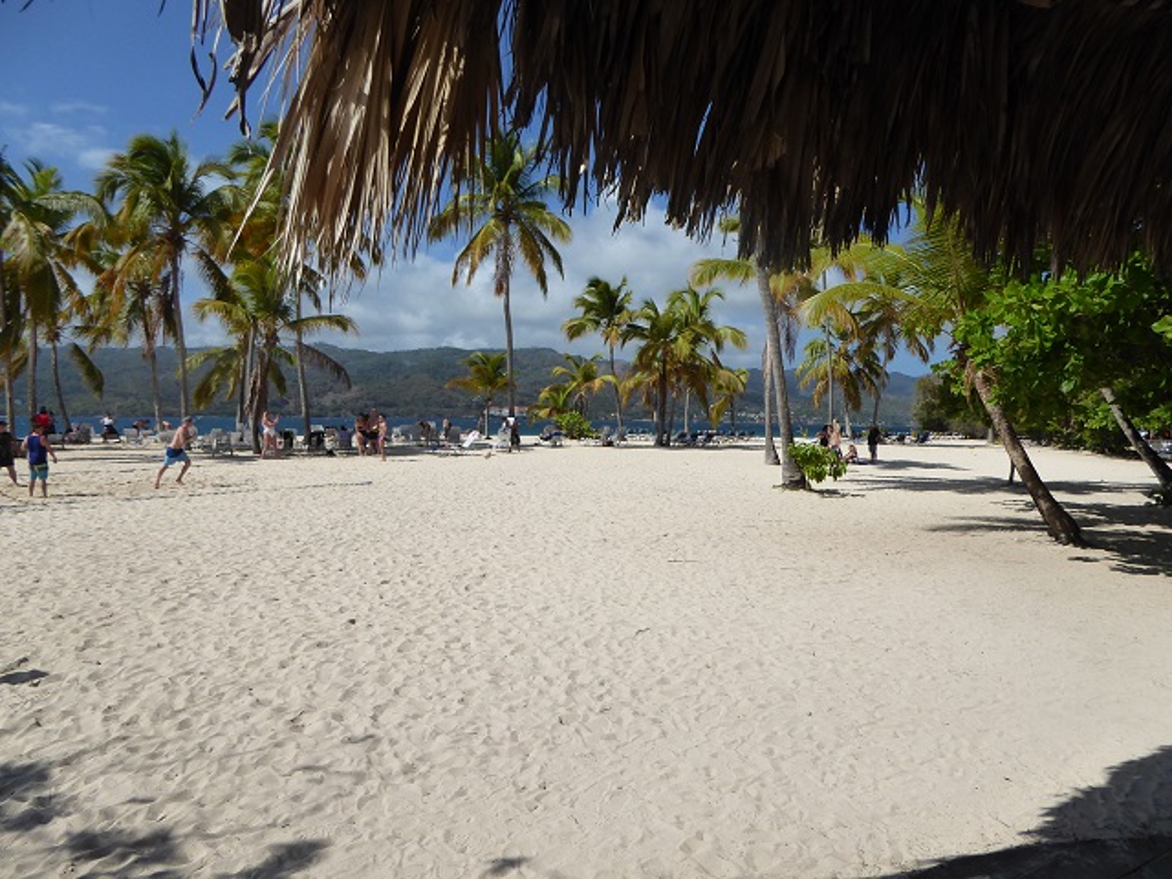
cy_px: 440
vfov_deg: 54.9
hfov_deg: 69.4
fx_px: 846
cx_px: 586
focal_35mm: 25
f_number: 3.3
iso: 125
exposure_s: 1/2000
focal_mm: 4.3
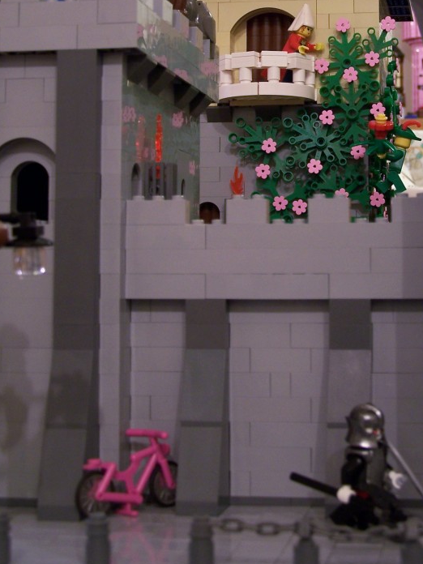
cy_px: 159
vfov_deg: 25.7
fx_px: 1222
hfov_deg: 19.5
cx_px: 307
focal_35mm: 75
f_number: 3
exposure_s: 1/2
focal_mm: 8.5
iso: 80
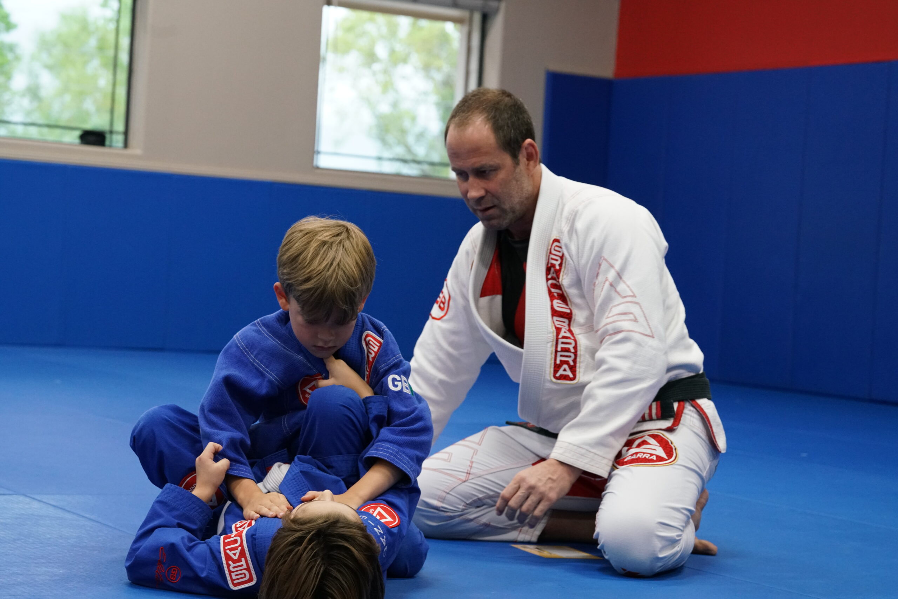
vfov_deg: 16.5
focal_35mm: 83
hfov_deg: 24.5
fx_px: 2071
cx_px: 449
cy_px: 300
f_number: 6.3
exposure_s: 1/125
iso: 4000
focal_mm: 83
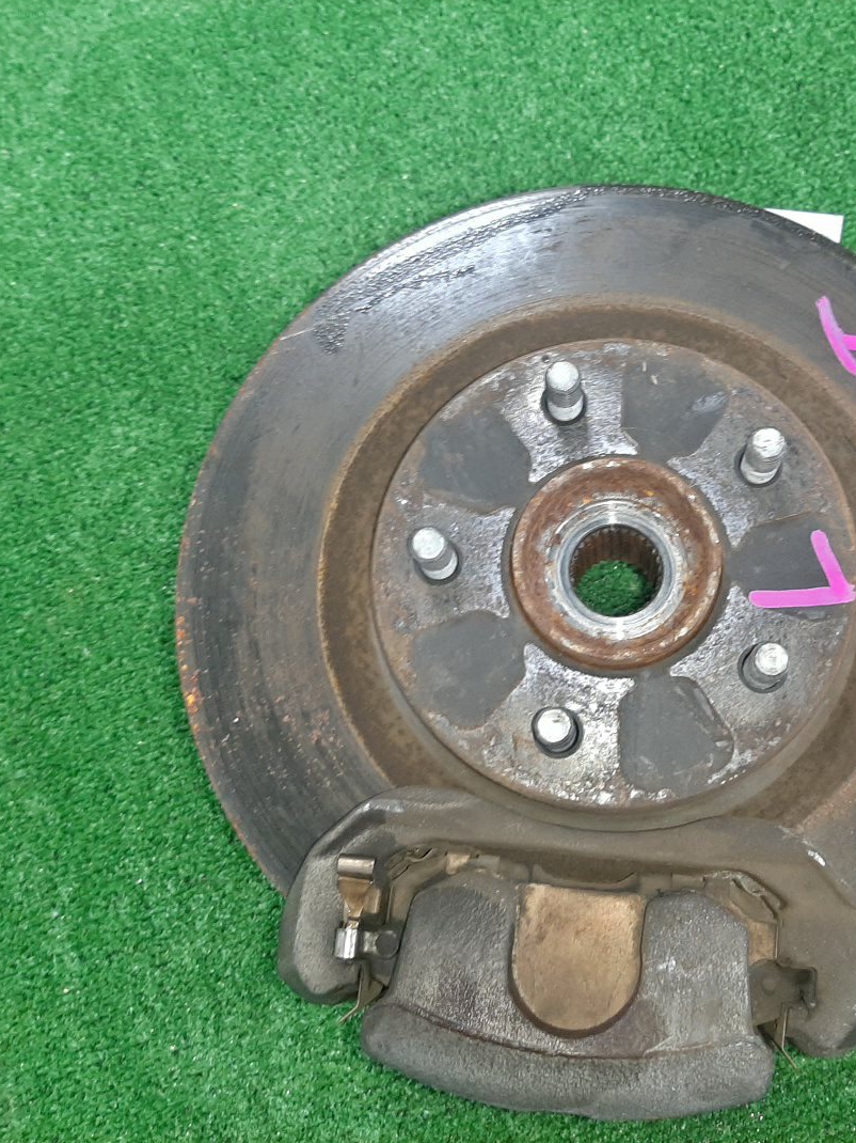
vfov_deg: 52.6
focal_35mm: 35
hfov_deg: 40.0
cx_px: 595
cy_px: 567
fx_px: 1154
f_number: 1.7
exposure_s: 1/25
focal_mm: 3.93
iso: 180
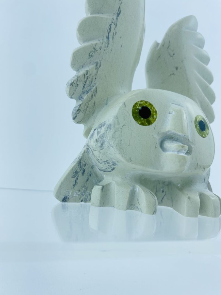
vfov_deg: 67.3
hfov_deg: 53.1
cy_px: 148
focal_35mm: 26
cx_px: 110
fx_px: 221
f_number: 1.8
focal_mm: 4.25
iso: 32
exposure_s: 1/839
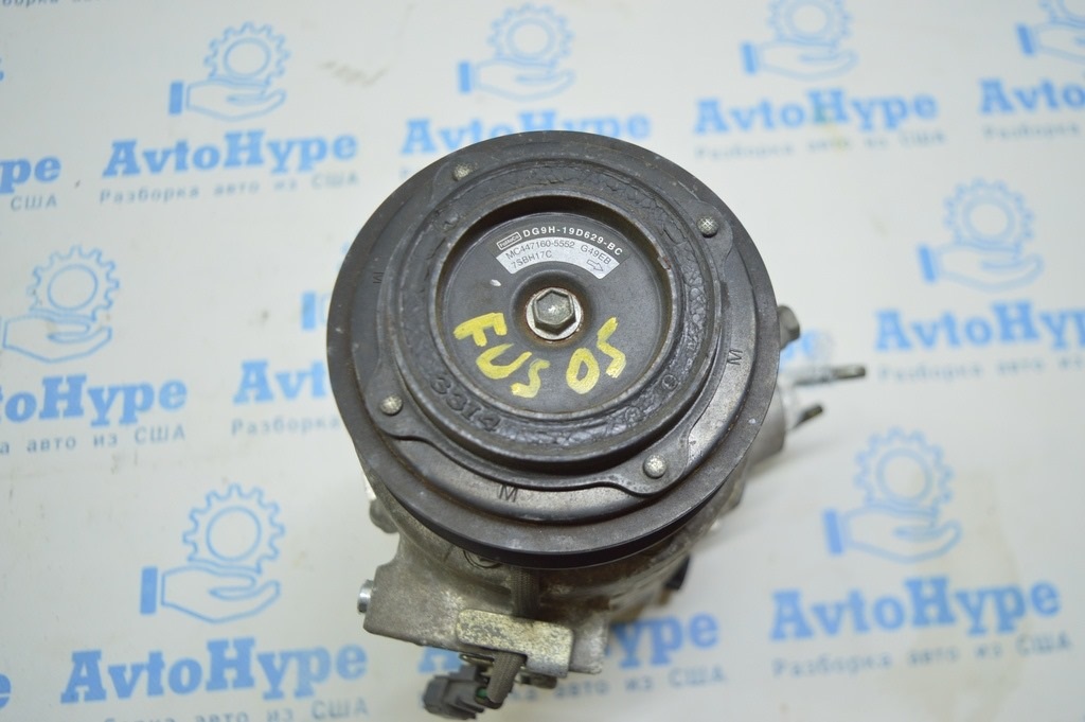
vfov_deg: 39.9
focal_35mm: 33
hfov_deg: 57.3
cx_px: 542
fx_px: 994
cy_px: 361
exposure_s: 1/60
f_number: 3.8
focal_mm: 22
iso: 400
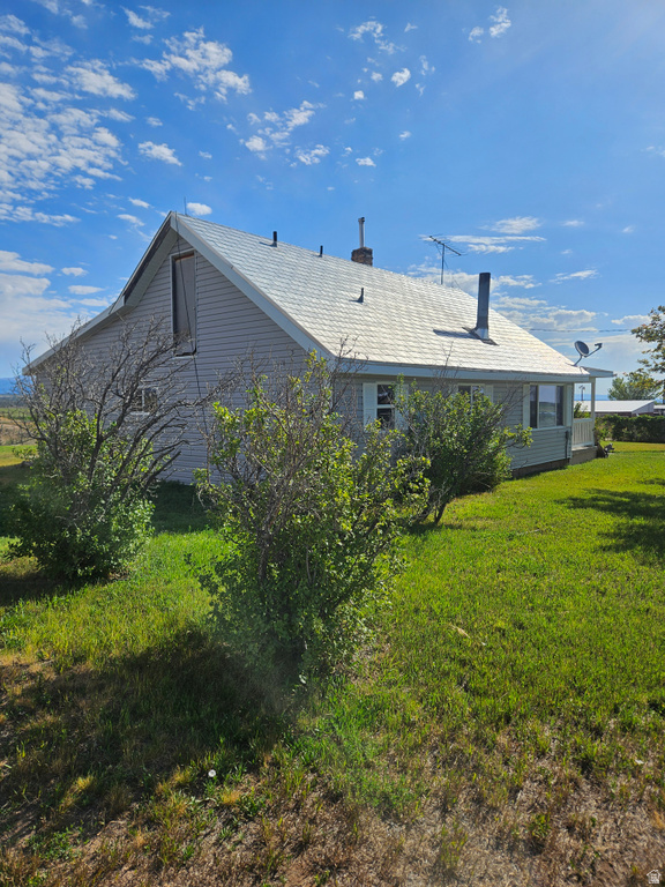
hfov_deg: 58.9
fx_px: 589
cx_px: 332
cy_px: 444
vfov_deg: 73.9
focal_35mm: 23
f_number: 1.8
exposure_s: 1/3697
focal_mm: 5.4
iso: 25
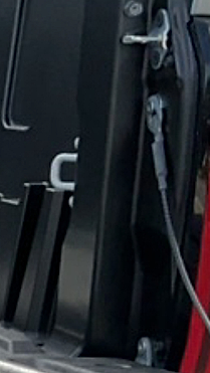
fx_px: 1394
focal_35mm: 141
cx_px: -566
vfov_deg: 14.8
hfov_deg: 7.0
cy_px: 422
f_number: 1.8
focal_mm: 3
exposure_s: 1/929
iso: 25
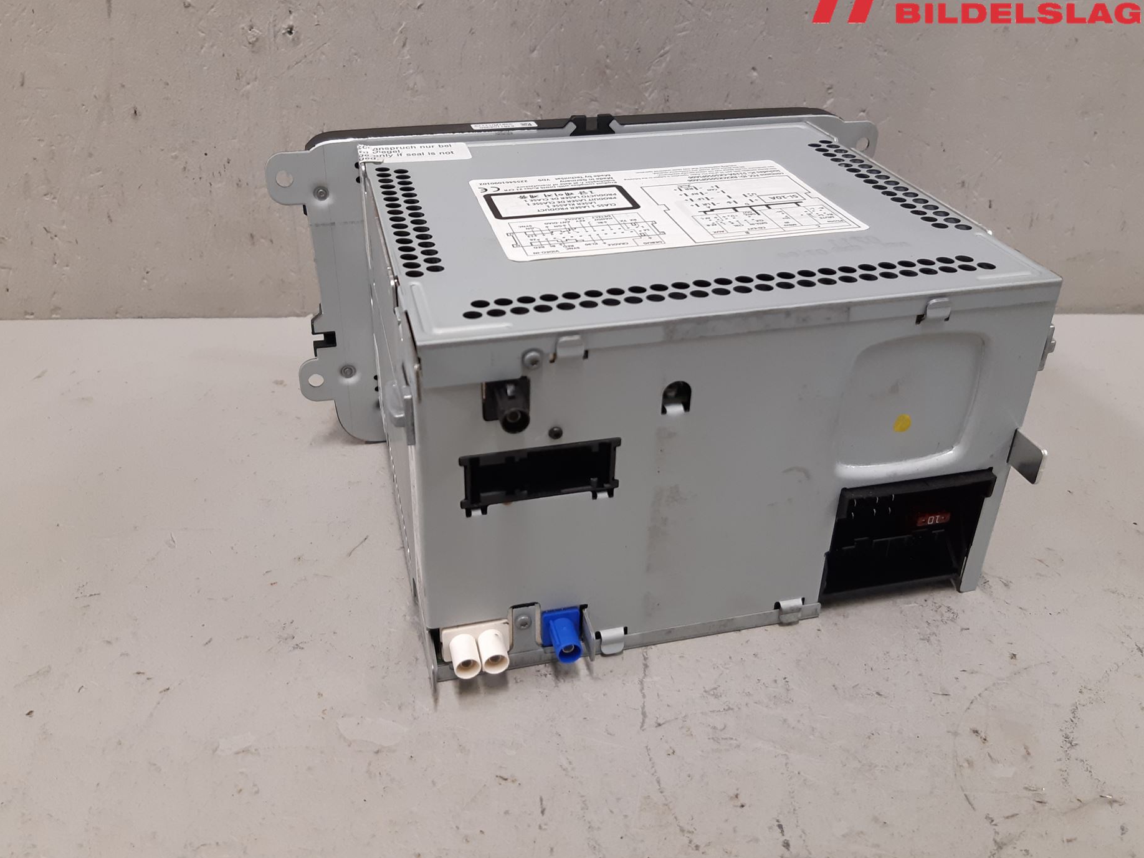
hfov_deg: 61.7
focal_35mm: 29
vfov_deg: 48.2
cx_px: 556
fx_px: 958
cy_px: 396
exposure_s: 1/50
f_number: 1.7
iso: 125
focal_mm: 3.93
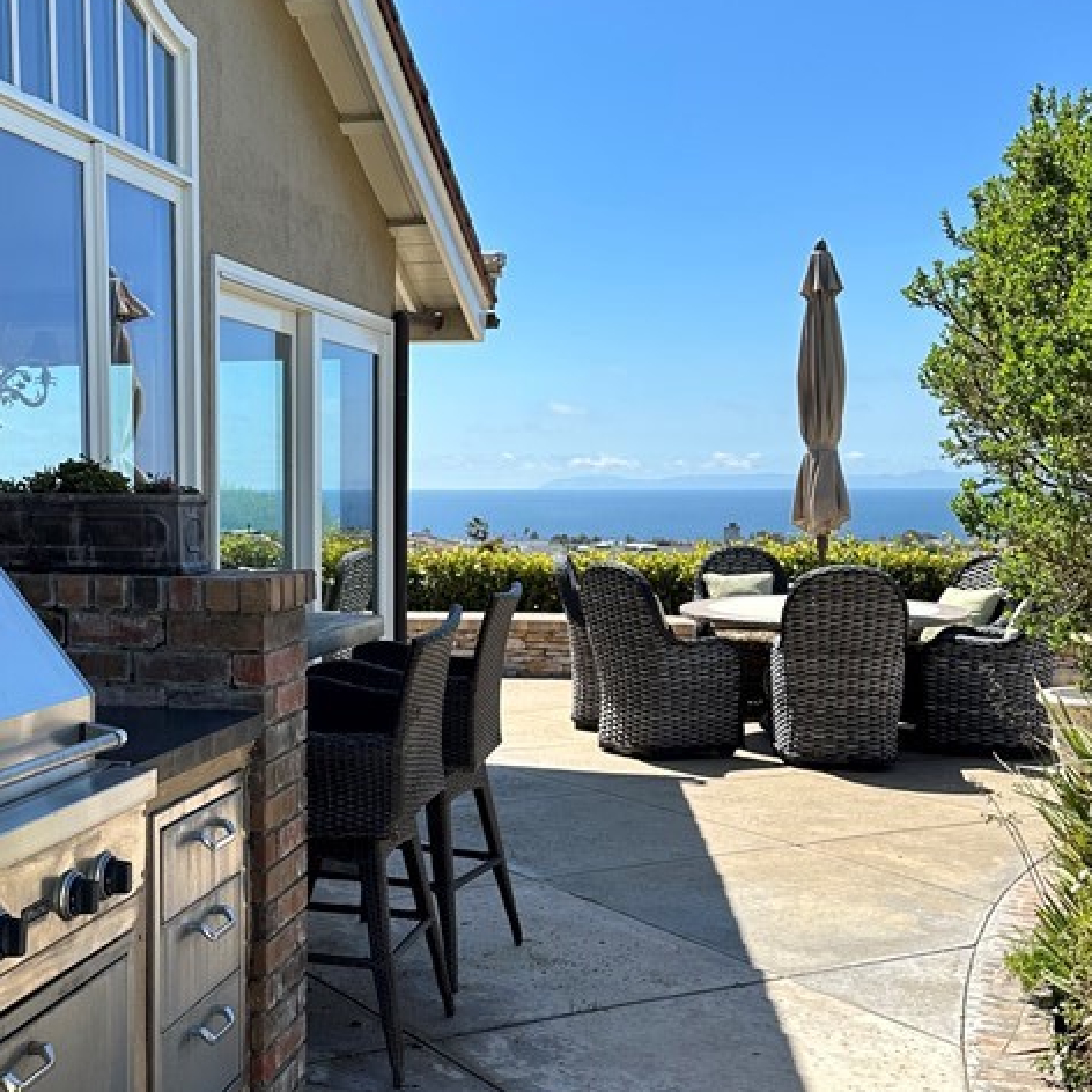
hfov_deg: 36.4
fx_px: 1642
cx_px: 368
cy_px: 599
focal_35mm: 46
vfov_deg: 36.8
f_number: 1.78
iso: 80
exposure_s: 1/3717
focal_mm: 6.86
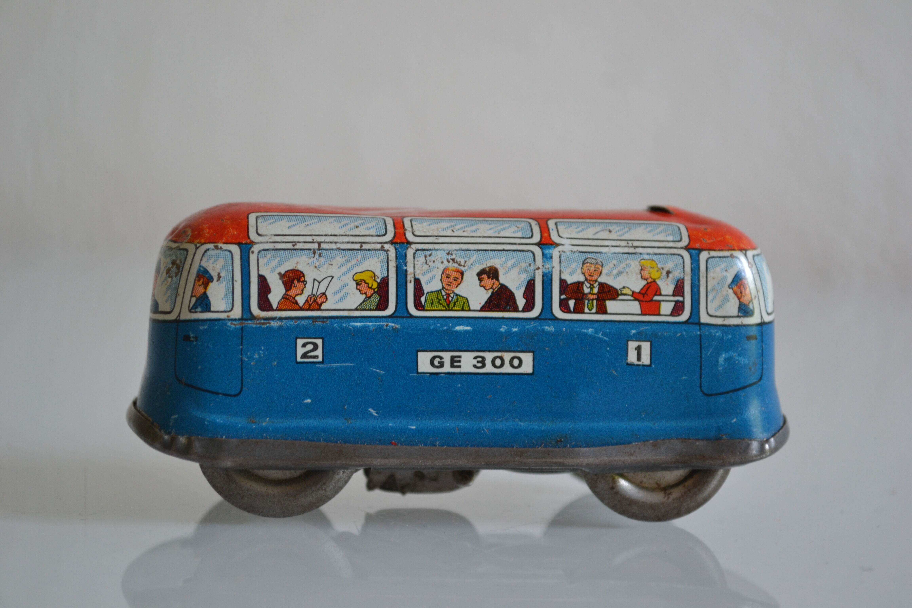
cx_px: 456
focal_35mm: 82
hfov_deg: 24.6
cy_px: 304
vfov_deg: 16.6
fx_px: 2090
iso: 400
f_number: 5.6
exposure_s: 1/30
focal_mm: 55
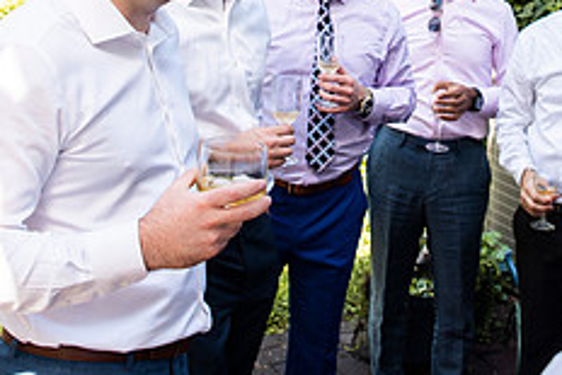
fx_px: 937
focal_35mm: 60
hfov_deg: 33.1
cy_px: -42
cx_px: 368
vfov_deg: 21.4
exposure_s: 1/200
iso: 100
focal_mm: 24
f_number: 4.5
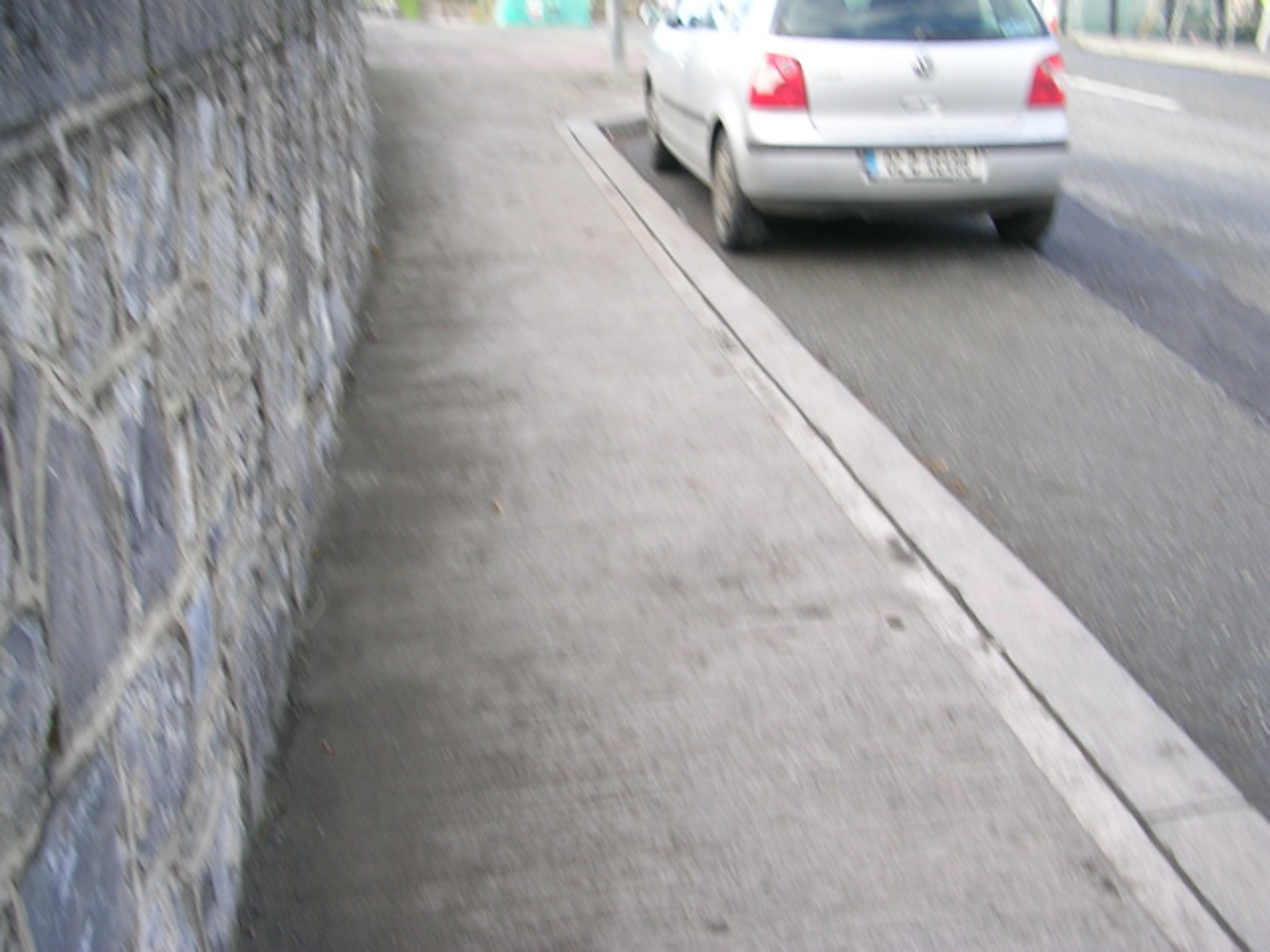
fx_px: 1394
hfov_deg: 49.0
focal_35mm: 38
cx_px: 635
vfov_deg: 37.7
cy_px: 476
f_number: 2.8
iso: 50
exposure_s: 1/114
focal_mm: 5.8
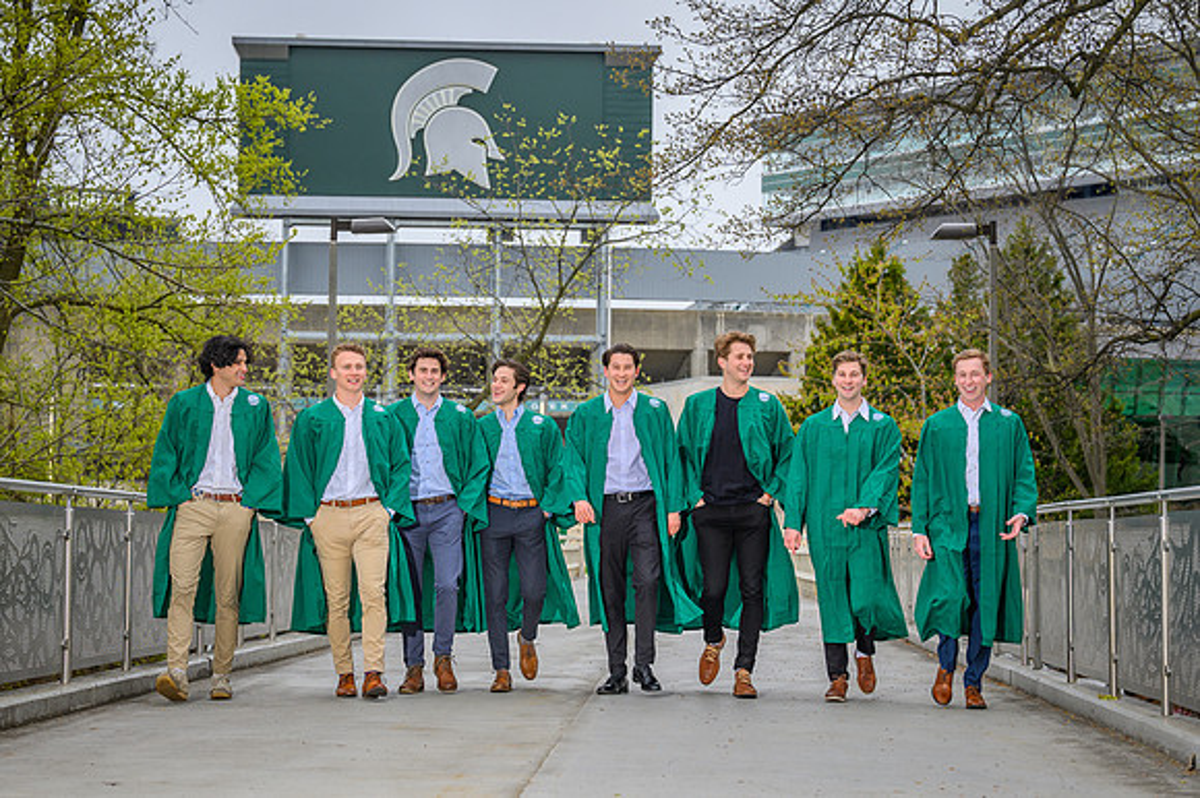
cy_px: 377
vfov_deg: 16.1
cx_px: 600
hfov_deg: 24.0
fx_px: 2817
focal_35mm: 85
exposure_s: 1/200
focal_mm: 70
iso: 125
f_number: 4
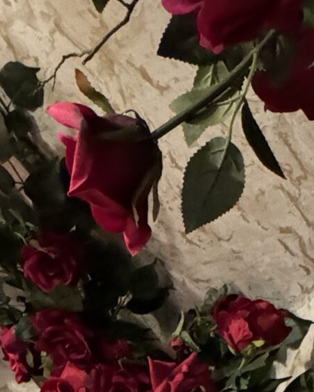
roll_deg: -3.0
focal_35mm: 62
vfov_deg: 23.8
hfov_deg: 24.2
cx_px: 250
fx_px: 720
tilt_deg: -3.1
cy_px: 596
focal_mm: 2.22
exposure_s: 1/33
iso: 1000
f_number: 2.2
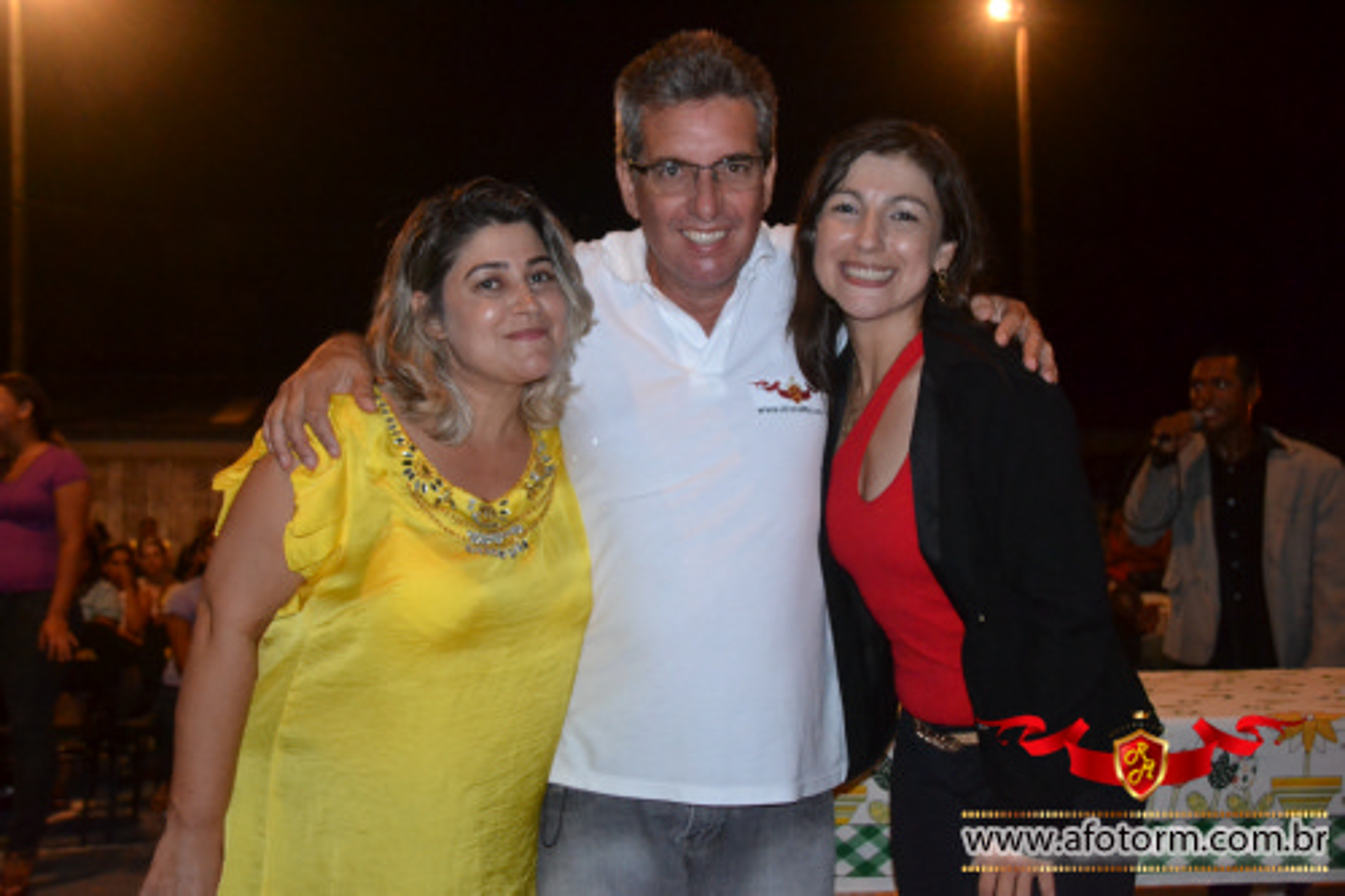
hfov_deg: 46.4
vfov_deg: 31.9
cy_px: 448
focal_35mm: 42
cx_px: 672
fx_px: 1569
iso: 3200
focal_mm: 28
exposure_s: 1/60
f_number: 4
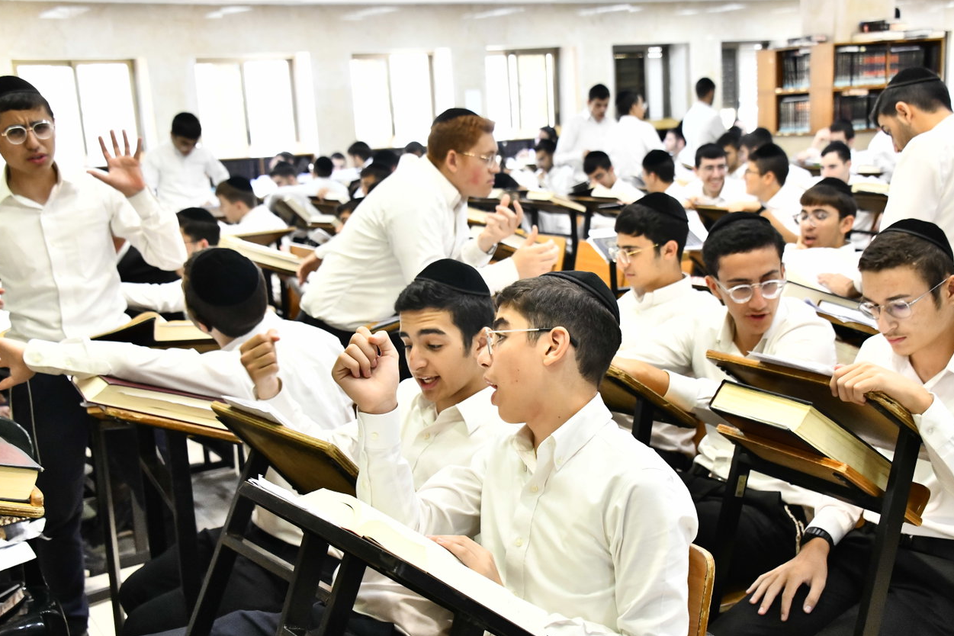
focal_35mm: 47
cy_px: 341
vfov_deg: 28.6
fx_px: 1245
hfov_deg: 41.9
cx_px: 511
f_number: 5.6
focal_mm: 42
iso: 5000
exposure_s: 1/200
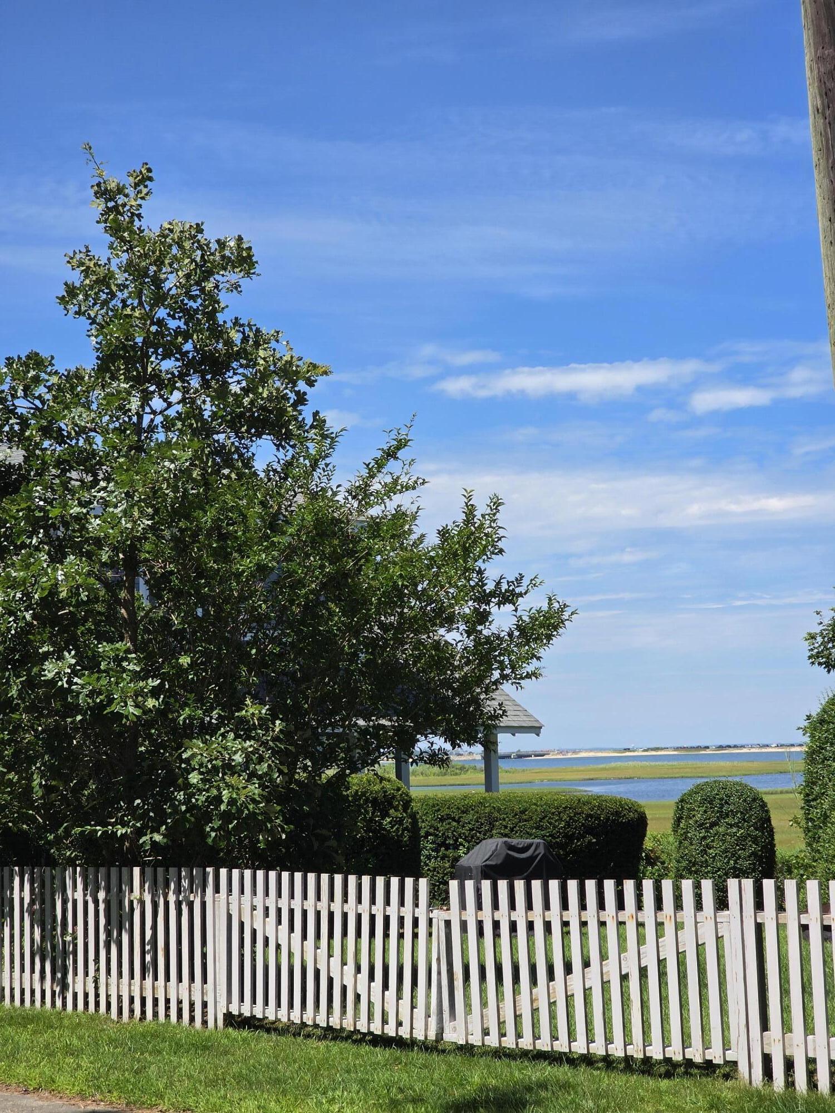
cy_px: 556
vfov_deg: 28.2
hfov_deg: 21.3
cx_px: 418
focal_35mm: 69
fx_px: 2219
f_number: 2.4
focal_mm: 7.9
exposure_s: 1/2259
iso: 50
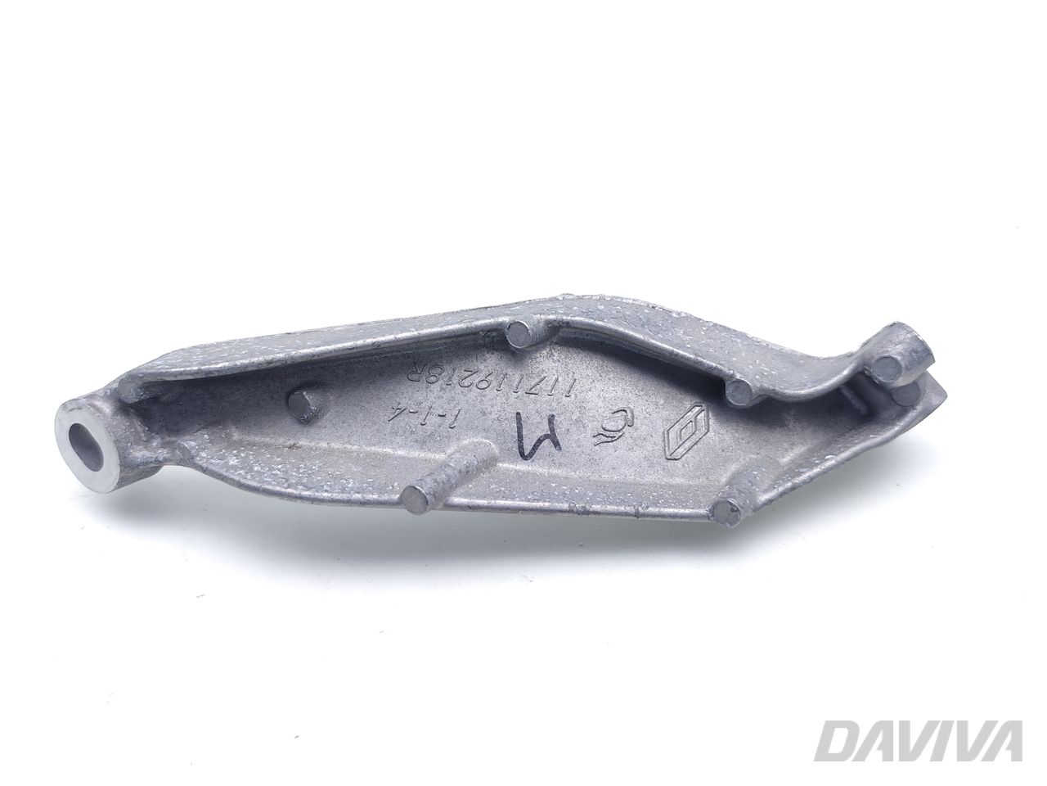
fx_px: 907
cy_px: 393
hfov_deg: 60.0
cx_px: 524
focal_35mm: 30
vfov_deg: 46.8
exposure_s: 1/100
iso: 80
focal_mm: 6.19
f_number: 1.65
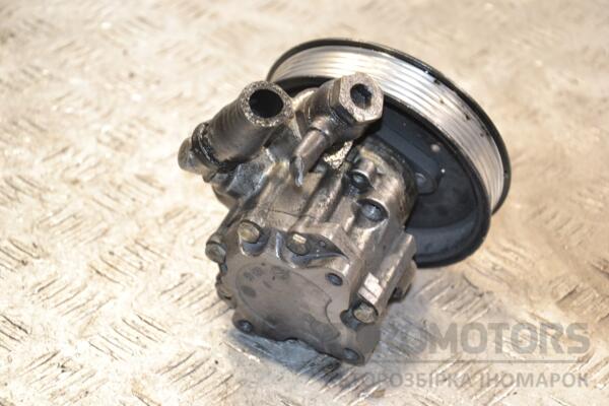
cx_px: 304
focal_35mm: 105
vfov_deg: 13.0
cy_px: 203
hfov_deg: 19.5
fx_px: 1776
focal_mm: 70
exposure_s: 1/60
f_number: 5.3
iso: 800
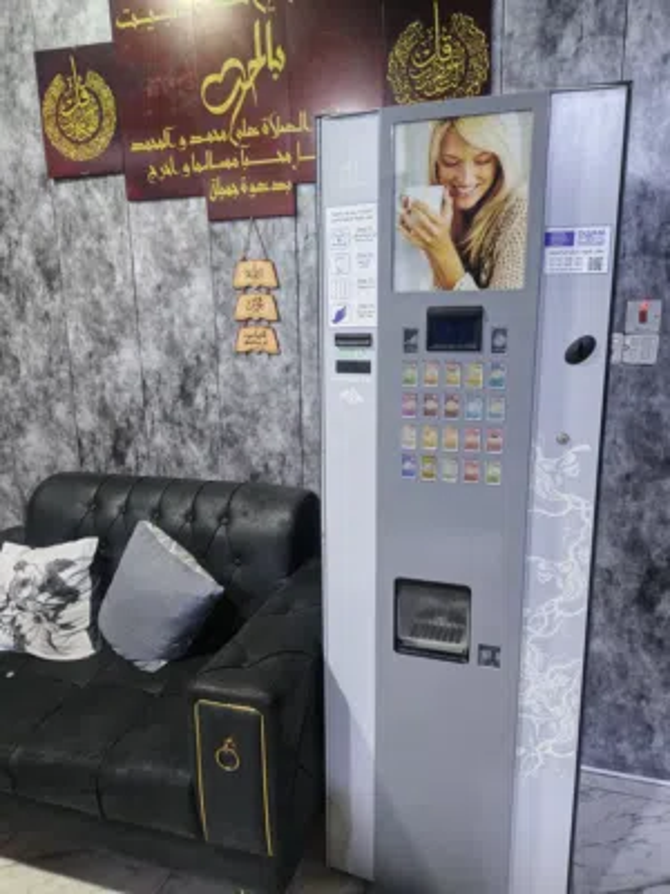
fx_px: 594
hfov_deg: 58.9
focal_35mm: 23
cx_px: 335
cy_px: 447
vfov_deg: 73.9
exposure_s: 1/33.3
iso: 1998
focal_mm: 5.56
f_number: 1.8
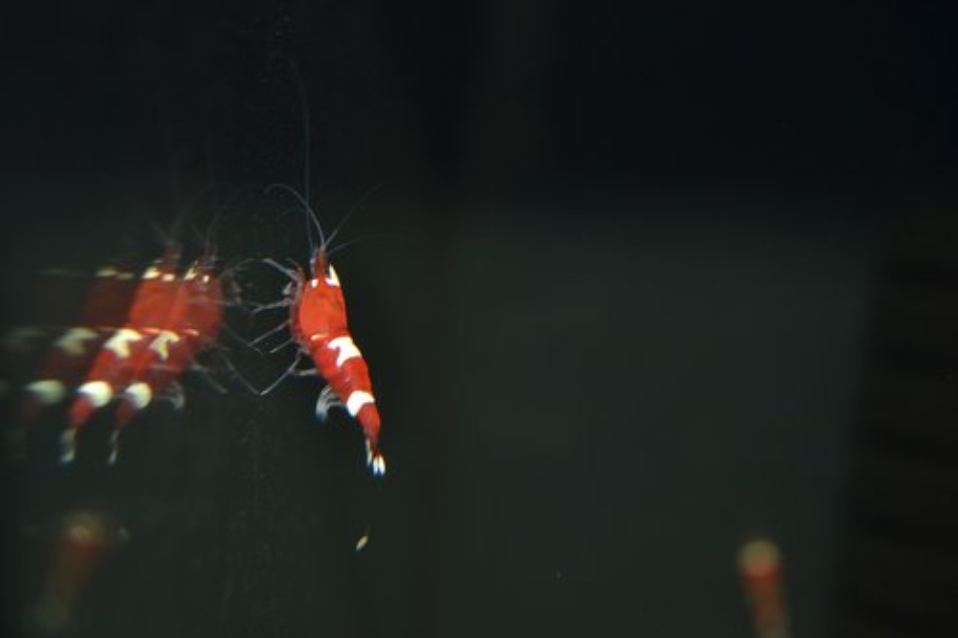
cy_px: 319
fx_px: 2195
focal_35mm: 82
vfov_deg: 16.5
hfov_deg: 24.6
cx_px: 479
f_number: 8
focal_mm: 55
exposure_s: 1/60
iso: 100
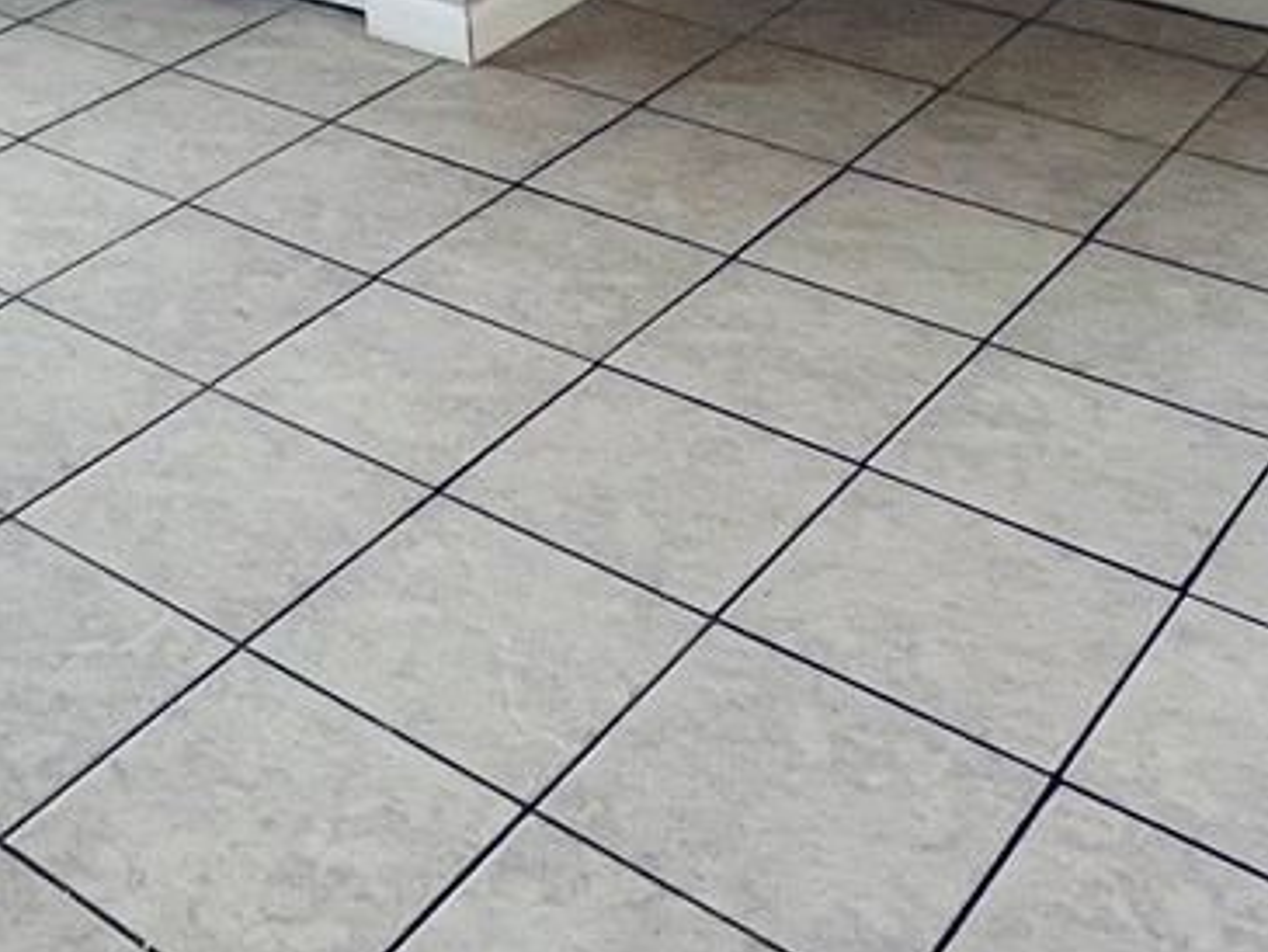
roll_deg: +3.7
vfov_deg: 20.0
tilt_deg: -5.0
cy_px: -678
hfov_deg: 32.0
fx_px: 2089
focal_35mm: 57
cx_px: 104
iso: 160
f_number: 1.8
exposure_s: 1/120
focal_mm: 1.57
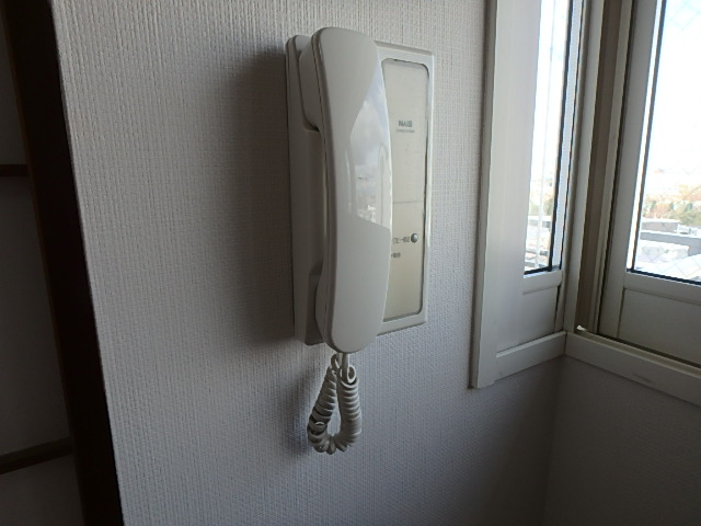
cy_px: 263
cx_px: 350
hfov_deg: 79.0
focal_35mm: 21
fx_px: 425
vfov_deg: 63.4
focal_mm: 3.7
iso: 125
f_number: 3.5
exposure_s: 1/160
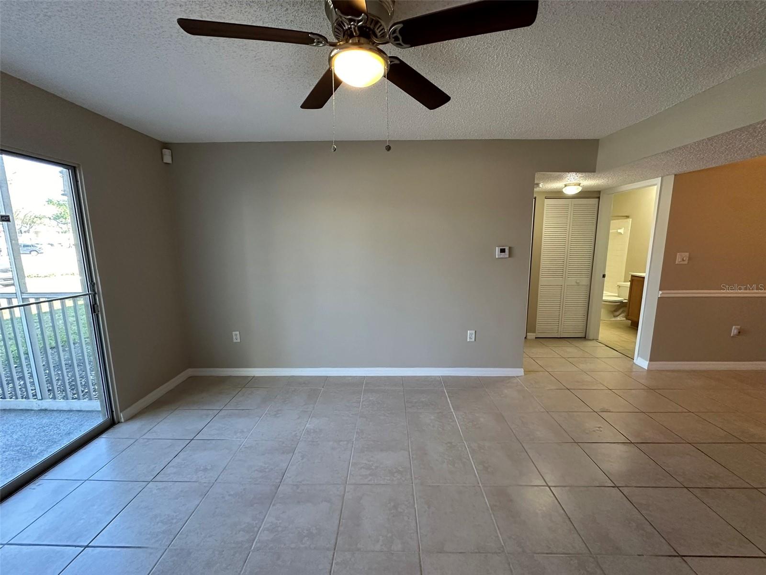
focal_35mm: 14
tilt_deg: -8.2
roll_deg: -0.1
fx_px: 310
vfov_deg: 85.7
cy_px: 288
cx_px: 383
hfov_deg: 102.1
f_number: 2.2
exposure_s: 1/120
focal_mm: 2.22
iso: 320
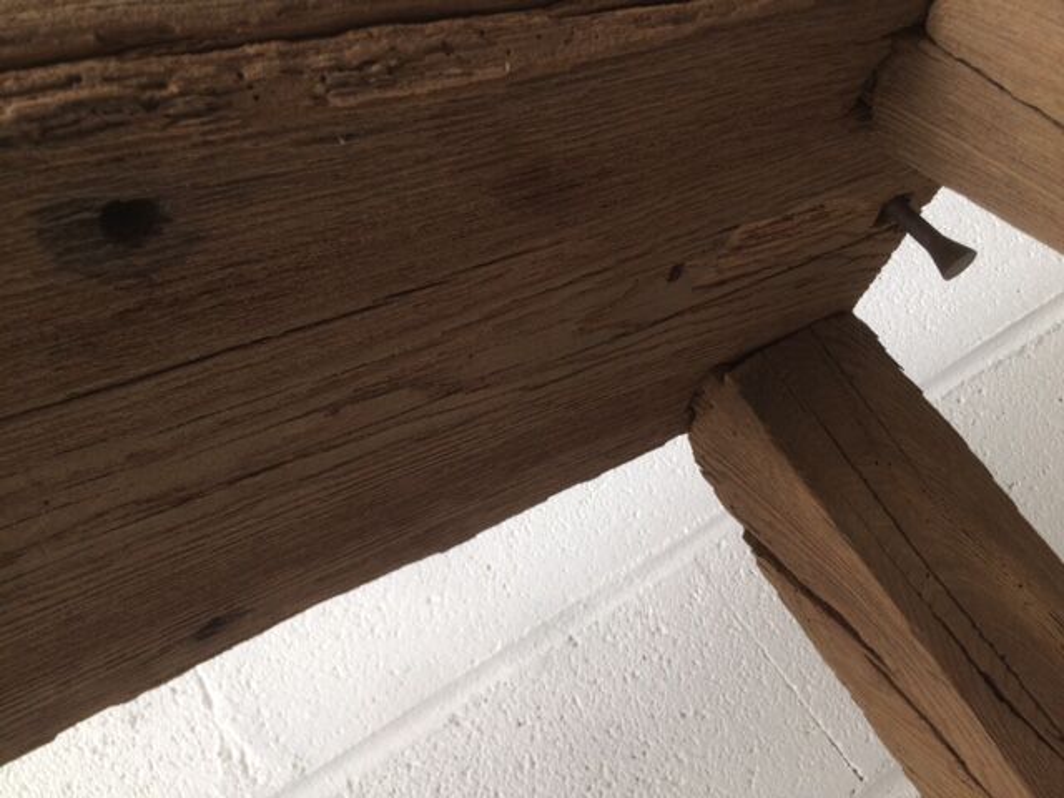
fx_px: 891
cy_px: 399
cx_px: 532
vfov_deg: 48.2
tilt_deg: +24.3
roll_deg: +37.7
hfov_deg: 61.7
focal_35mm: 29
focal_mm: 4.15
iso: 50
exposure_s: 1/50
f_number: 2.2
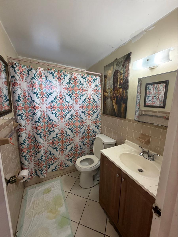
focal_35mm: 14
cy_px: 118
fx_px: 96
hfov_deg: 85.7
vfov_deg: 102.1
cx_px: 89
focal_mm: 2.22
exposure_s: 1/120
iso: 320
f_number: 2.2
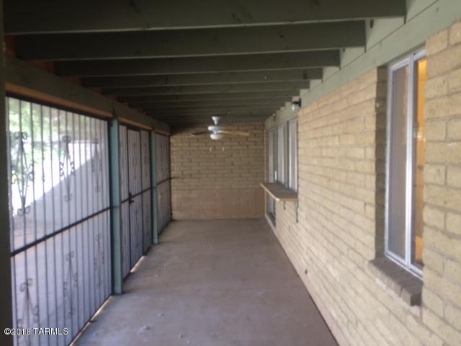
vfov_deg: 48.2
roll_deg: +0.9
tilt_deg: -3.7
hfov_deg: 61.7
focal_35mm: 29
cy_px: 173
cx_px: 230
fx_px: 386
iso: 80
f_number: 2.2
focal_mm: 4.15
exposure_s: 1/30
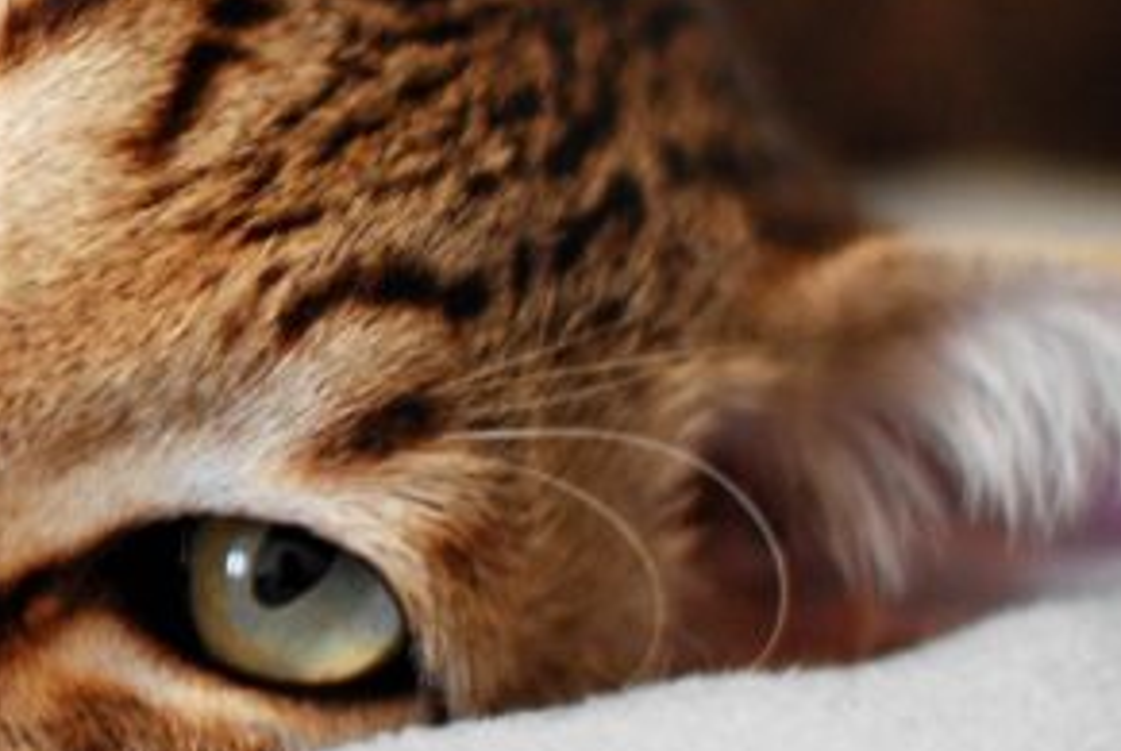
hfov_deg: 7.7
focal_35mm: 264
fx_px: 8233
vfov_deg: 5.2
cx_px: -482
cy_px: 464
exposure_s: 1/50
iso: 400
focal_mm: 50
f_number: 2
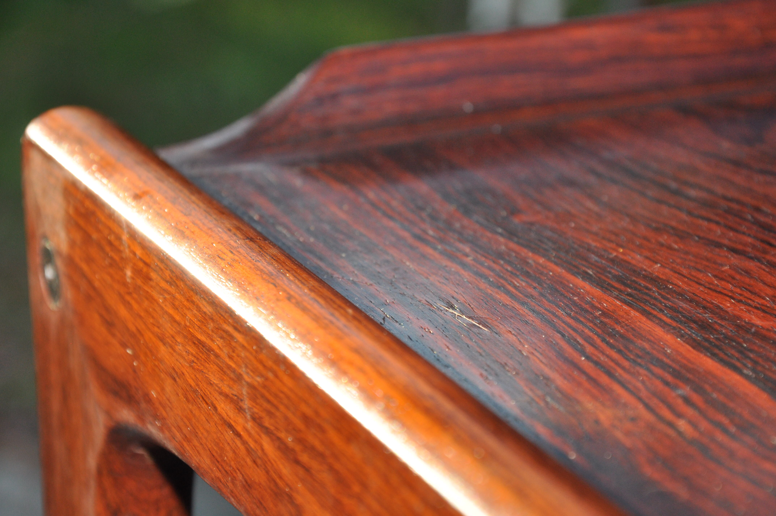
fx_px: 3391
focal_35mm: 158
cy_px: 258
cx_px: 388
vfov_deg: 8.7
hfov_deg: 13.1
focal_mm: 105
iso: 500
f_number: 11
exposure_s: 1/200
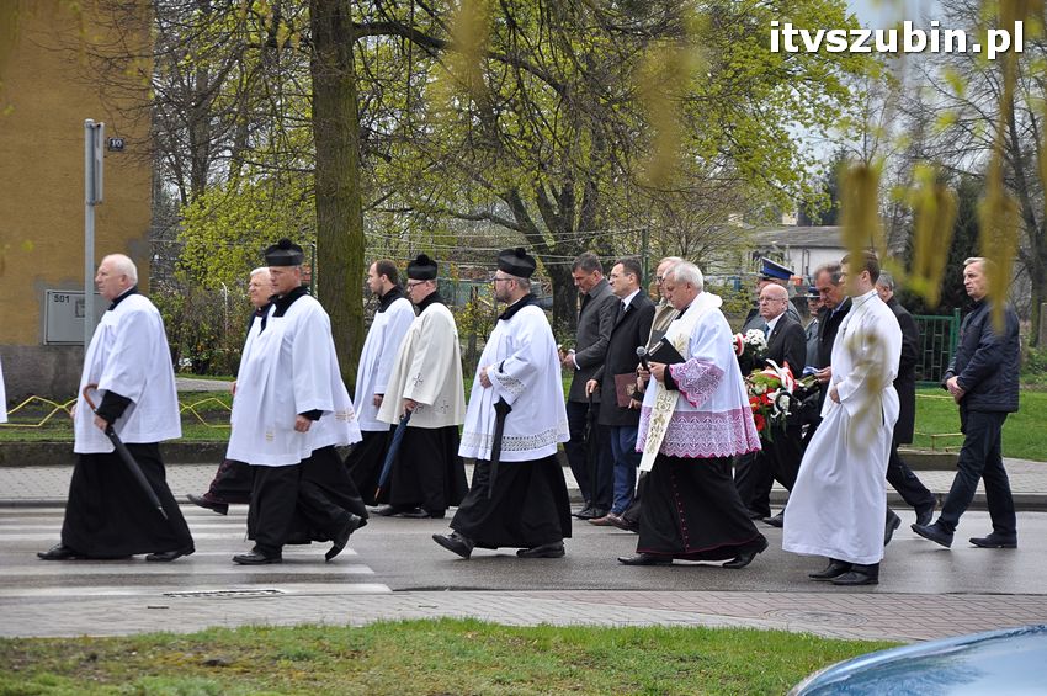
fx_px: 3269
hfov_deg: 18.2
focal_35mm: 112
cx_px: 524
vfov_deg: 12.2
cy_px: 348
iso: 320
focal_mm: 75
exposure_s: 1/640
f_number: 6.3
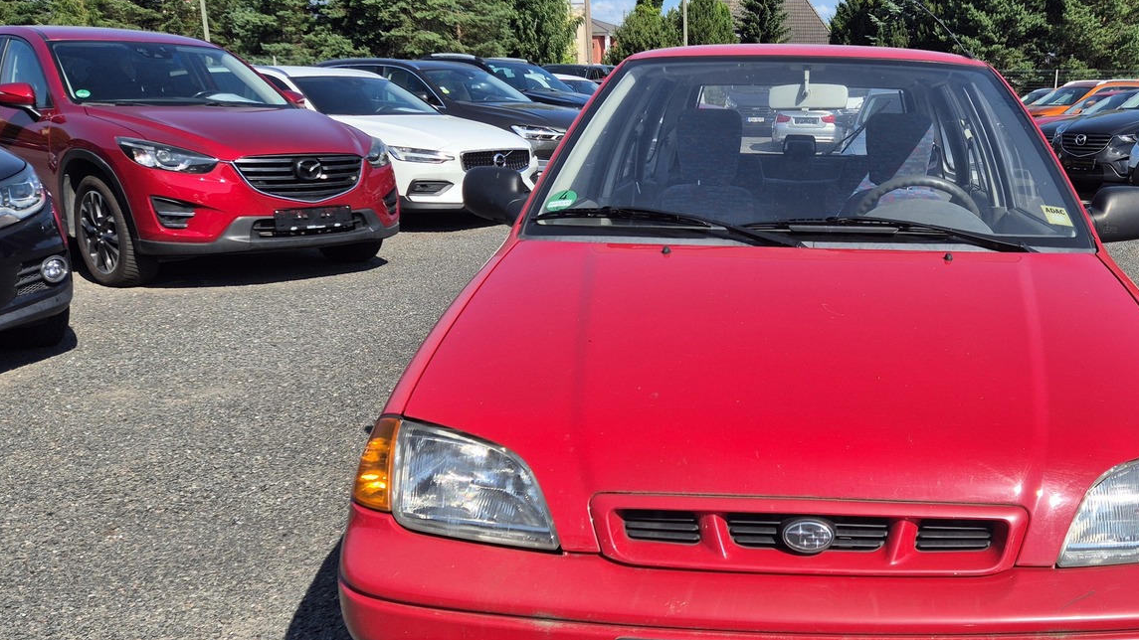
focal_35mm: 35
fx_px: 1057
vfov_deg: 33.6
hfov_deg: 55.2
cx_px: 778
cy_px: 377
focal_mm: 5.4
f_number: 1.8
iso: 25
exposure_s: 1/1968
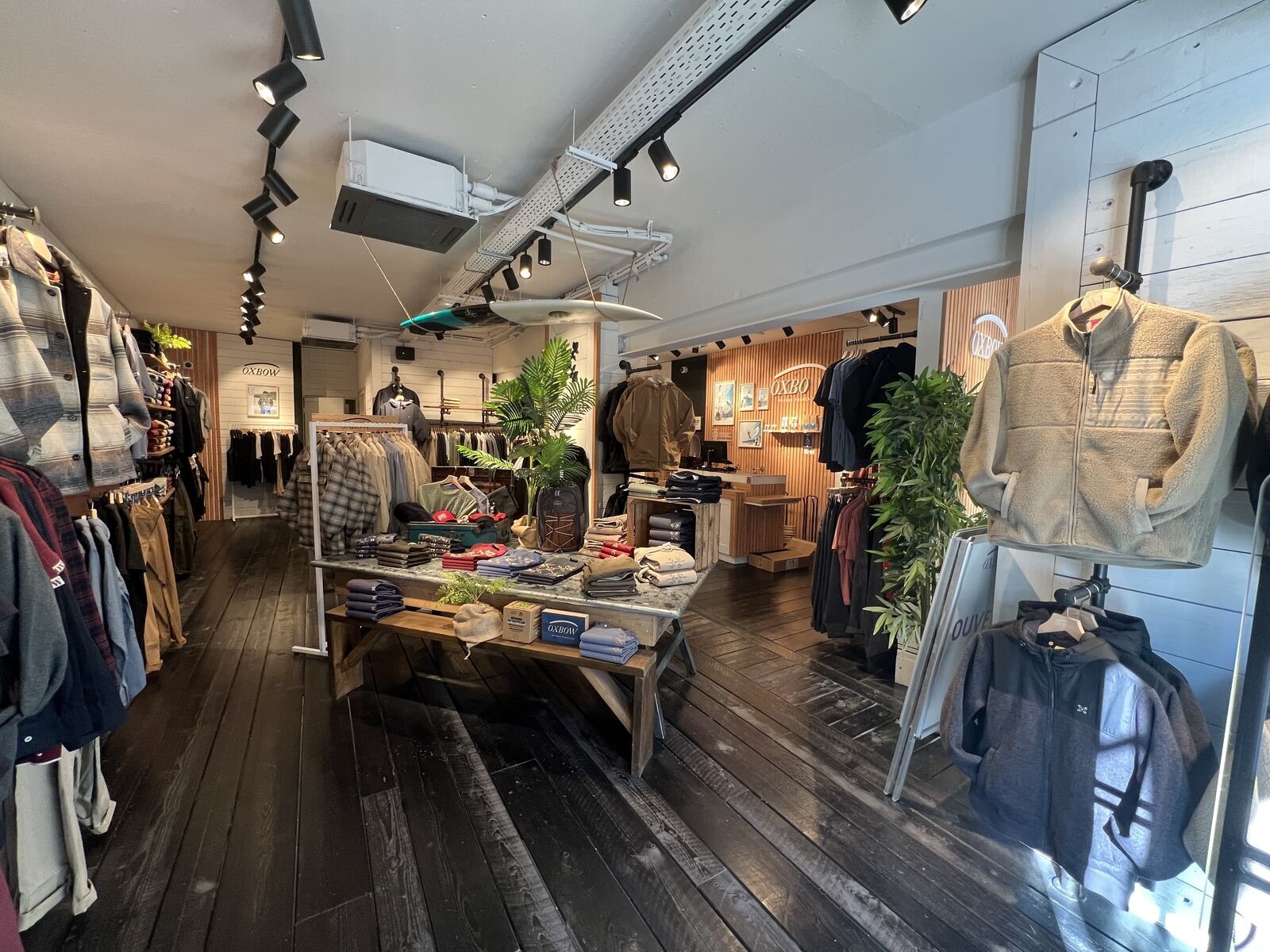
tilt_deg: -4.5
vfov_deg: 89.9
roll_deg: -1.8
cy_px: 476
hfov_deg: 106.2
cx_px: 635
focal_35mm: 13
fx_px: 477
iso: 160
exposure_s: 1/99
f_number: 1.8
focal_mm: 1.57
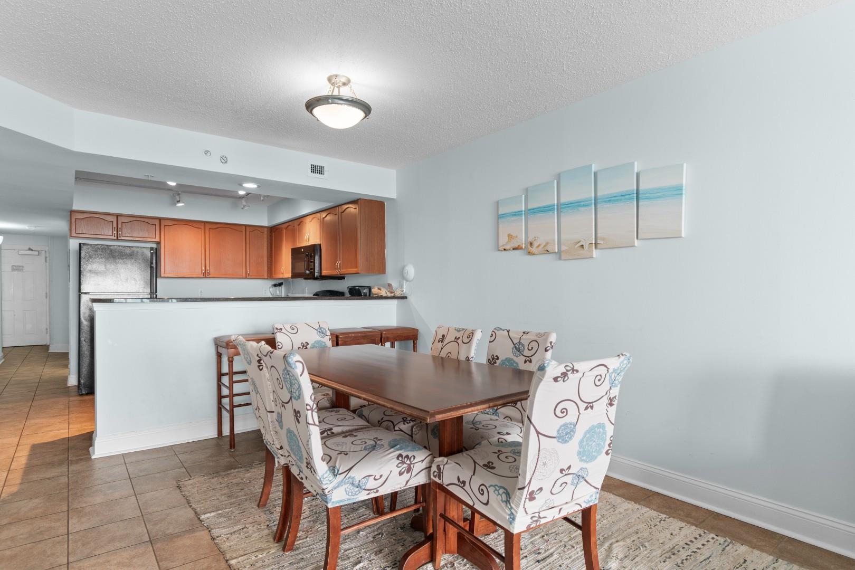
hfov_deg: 86.9
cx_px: 428
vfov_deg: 64.6
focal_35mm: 19
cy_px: 285
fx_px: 451
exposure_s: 1/4
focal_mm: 13
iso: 100
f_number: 4.8
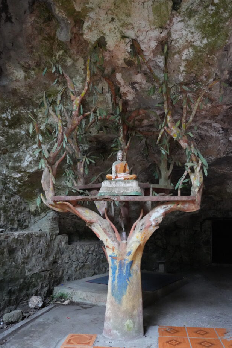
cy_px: 181
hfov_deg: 42.3
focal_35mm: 31
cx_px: 119
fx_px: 300
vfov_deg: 60.3
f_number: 4
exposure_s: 1/50
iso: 12800
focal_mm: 28
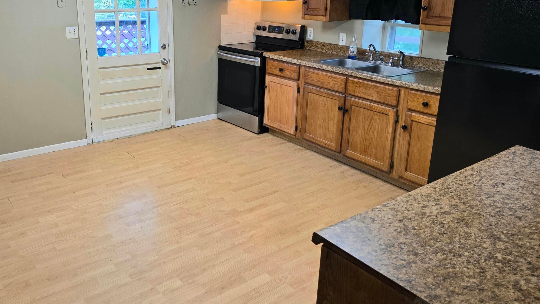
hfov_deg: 62.0
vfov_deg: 37.4
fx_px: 444
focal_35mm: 31
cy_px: 102
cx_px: 213
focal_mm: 6.3
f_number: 1.7
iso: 125
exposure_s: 1/120
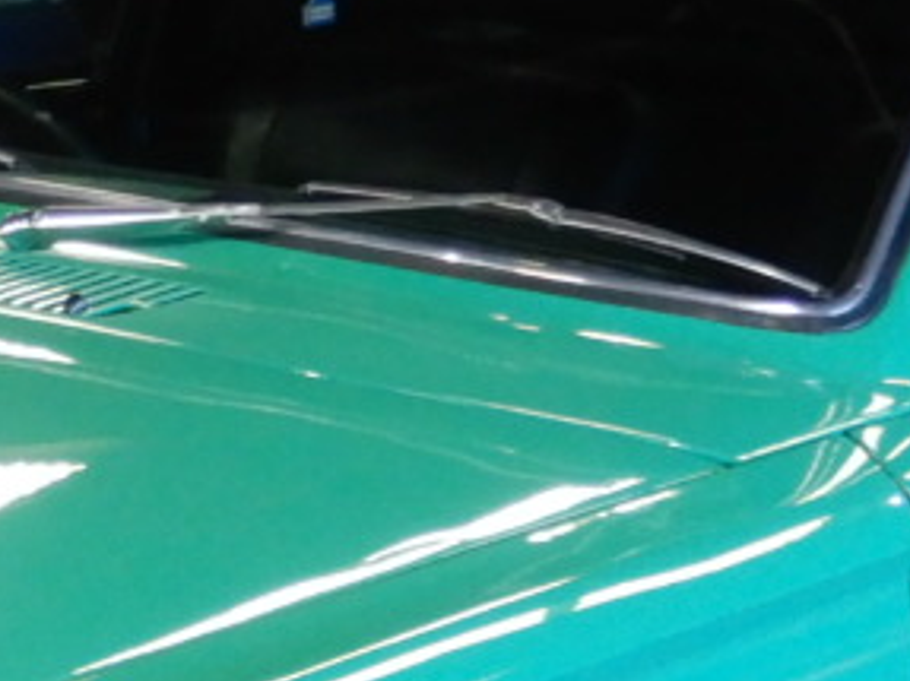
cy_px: 1090
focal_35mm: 134
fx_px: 3521
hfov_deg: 14.4
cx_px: -120
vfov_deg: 10.6
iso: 360
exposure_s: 1/30
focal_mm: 4.3
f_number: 3.4
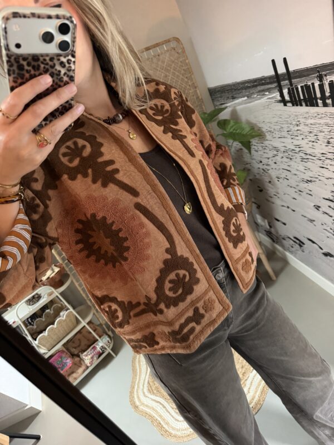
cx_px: 167
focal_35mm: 24
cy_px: 222
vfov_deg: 71.6
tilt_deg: -43.4
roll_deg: +23.7
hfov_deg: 56.8
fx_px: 309
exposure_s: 1/30
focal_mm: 6.76
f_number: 1.78
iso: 1250
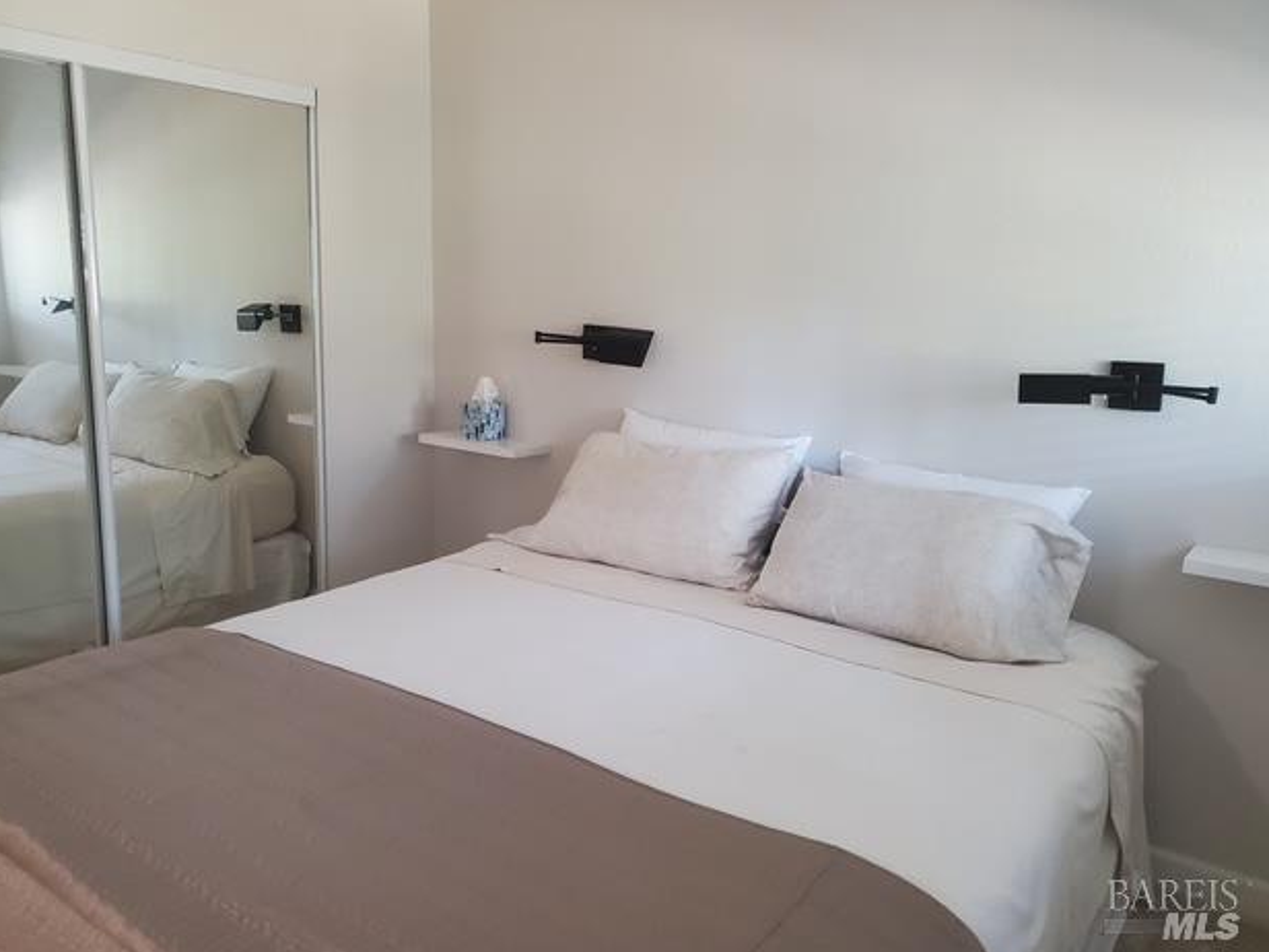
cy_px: 474
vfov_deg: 51.4
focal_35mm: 27
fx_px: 990
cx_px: 616
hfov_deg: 65.3
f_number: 1.5
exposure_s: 1/40
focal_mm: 4.3
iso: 500
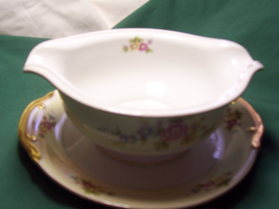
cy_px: 104
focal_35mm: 37
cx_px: 140
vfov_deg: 38.7
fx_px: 298
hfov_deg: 50.1
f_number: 2.8
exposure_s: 1/30
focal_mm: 5.6
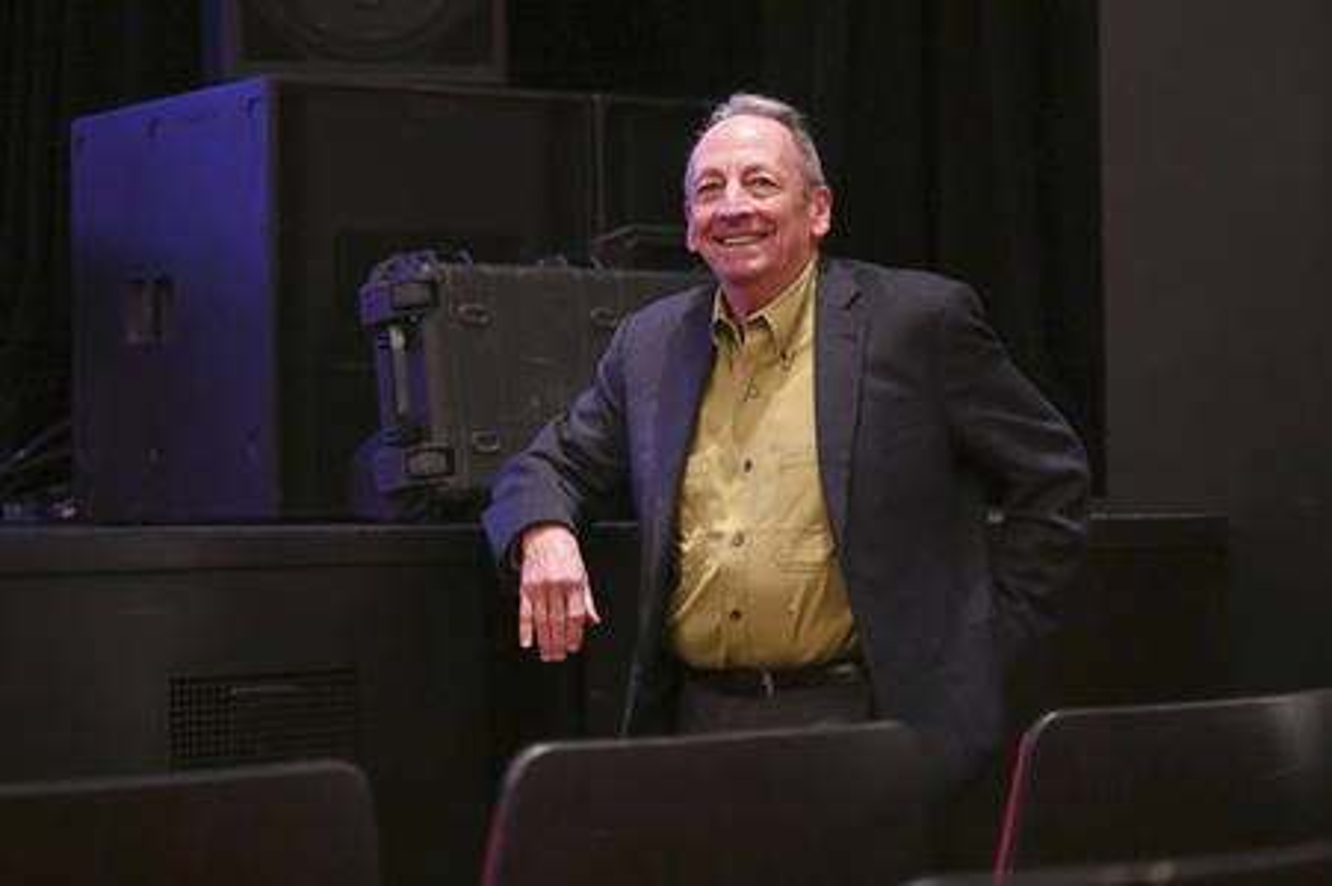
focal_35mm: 75
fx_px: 2773
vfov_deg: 18.2
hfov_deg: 27.0
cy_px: 443
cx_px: 666
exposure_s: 1/125
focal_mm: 75
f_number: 2.8
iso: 6400
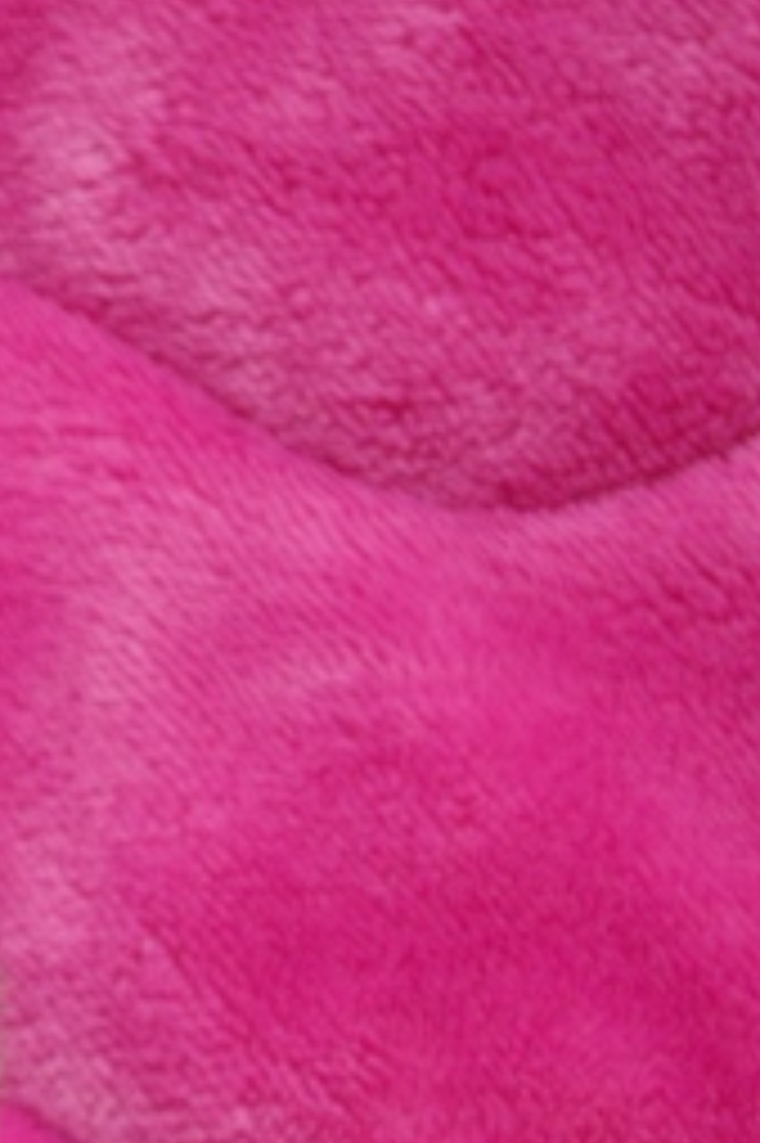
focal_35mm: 151
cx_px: -445
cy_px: 909
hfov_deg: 8.8
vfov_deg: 13.5
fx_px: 4788
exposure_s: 1/30
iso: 800
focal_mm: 40
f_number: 4.5
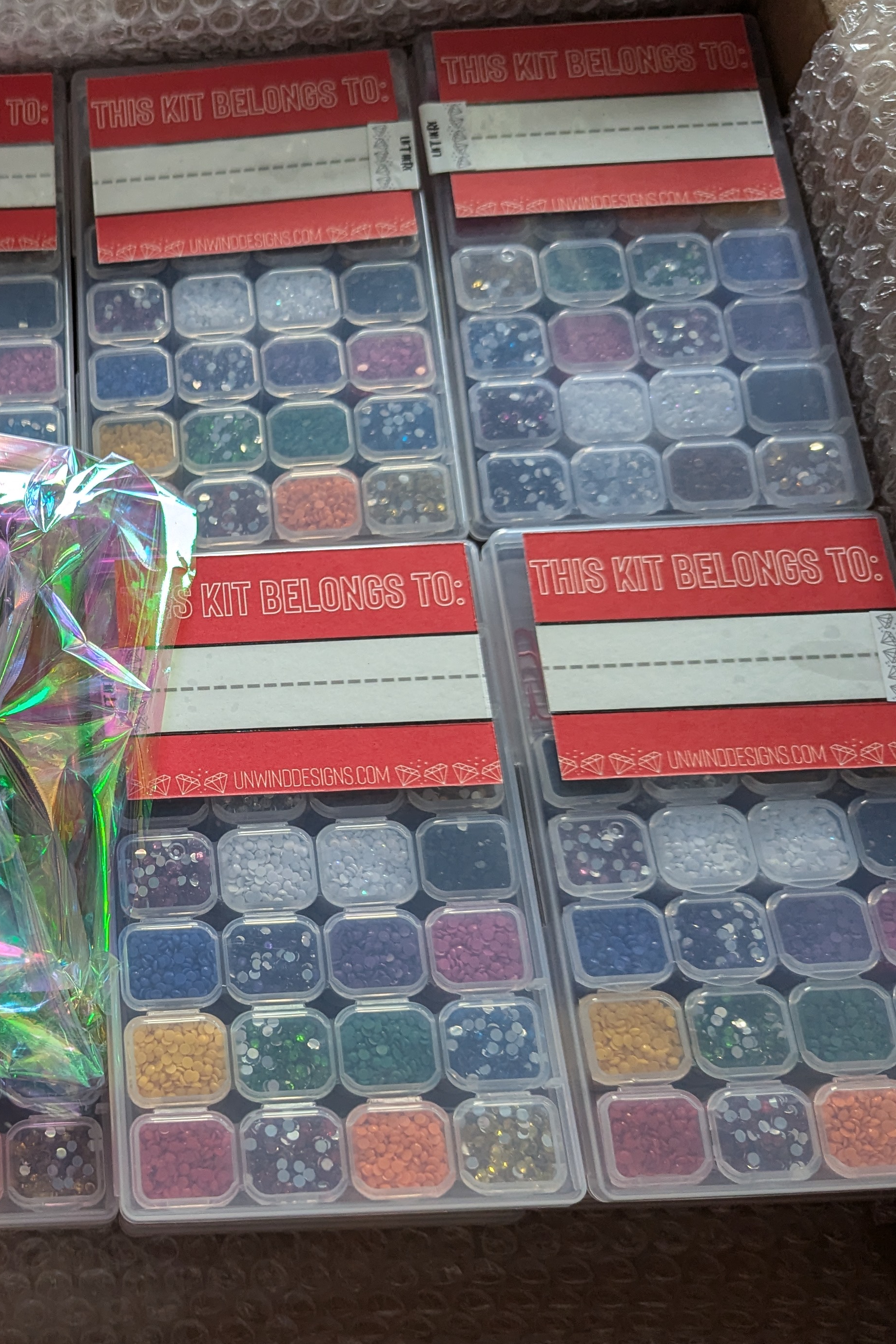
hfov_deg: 33.8
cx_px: 70
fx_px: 1381
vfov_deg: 51.8
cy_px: 741
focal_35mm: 37
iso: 378
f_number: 1.85
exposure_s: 1/319
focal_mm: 6.81
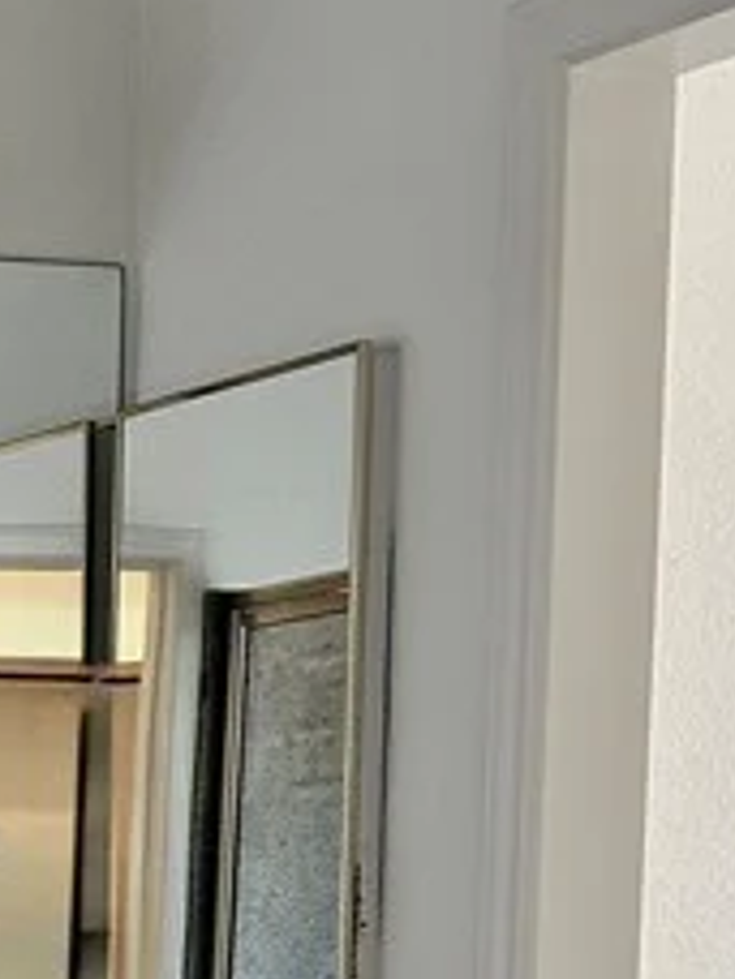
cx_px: -464
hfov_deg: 12.8
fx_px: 3058
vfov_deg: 16.9
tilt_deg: -8.2
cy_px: 1365
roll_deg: -0.3
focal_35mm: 108
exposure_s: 1/60
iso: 200
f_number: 1.78
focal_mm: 6.86
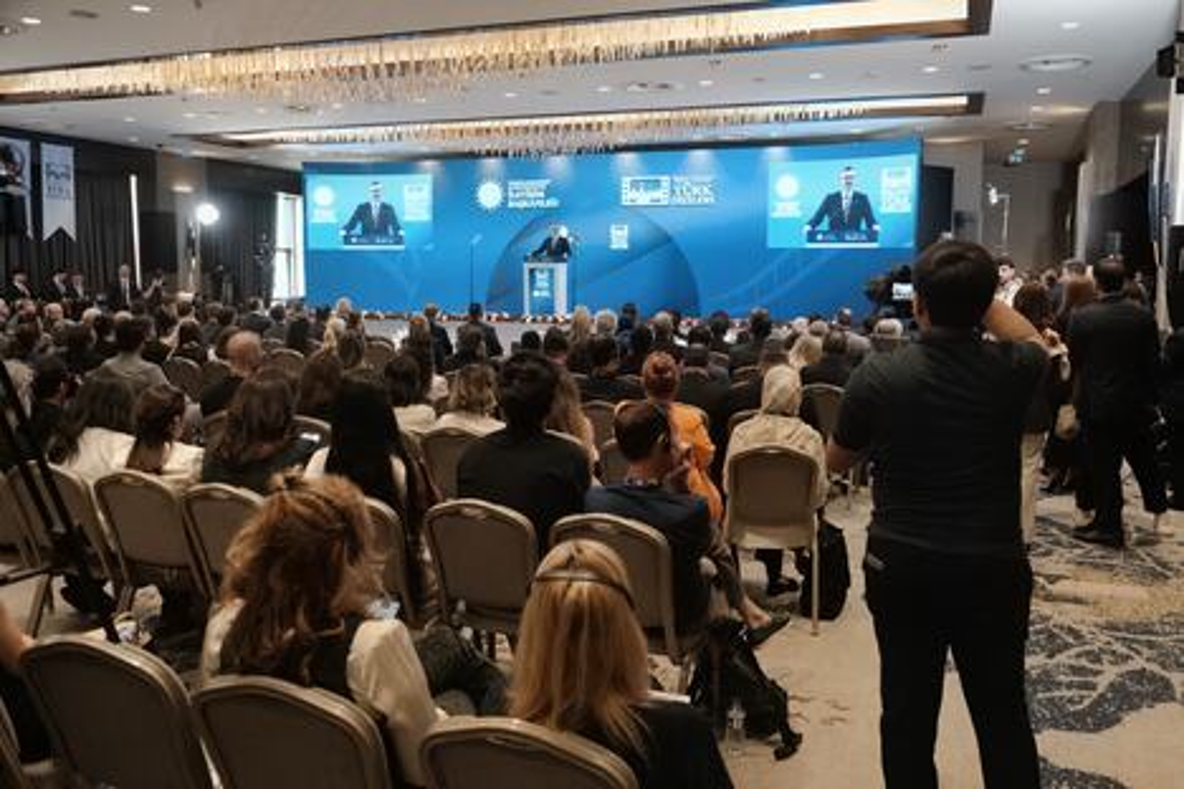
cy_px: 394
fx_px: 954
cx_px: 592
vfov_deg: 45.0
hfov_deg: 63.7
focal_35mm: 29
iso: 2500
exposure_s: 1/125
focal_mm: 19.6
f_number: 2.8
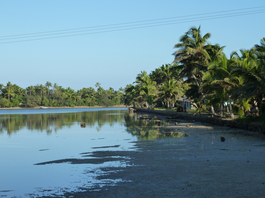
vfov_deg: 17.8
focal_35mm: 83
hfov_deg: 23.6
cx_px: 132
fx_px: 635
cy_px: 99
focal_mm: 13.7
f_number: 4.2
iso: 125
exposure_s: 1/400
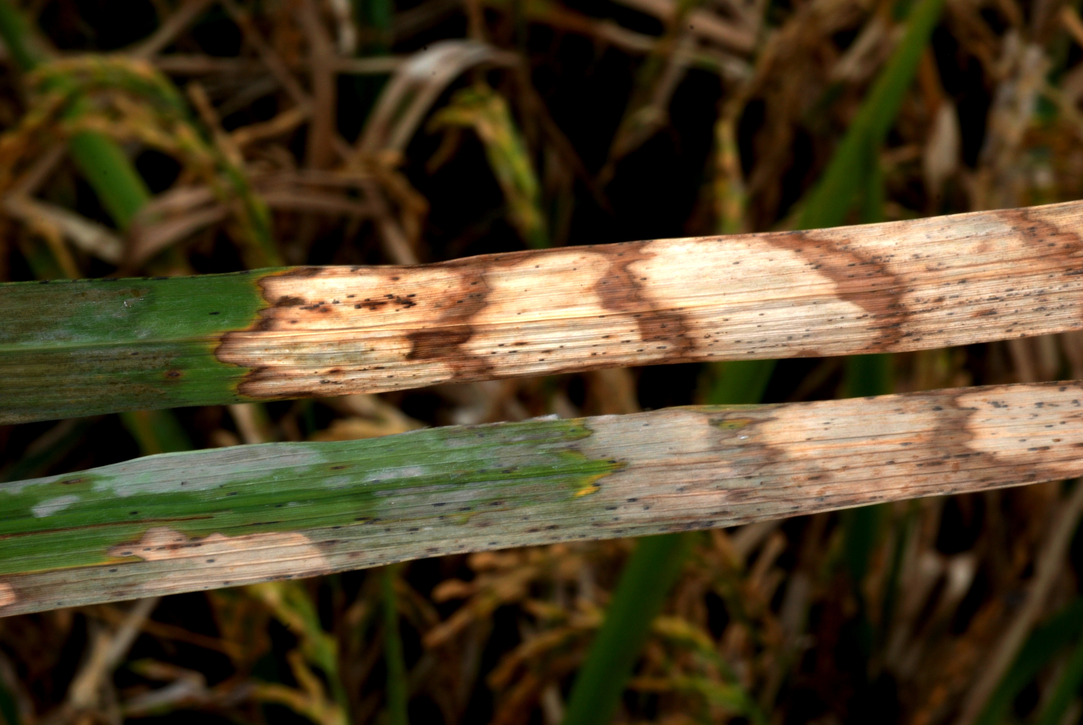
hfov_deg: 22.6
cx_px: 542
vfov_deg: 15.2
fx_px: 2711
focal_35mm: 90
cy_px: 362
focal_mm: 60
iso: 400
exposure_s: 1/60
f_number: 36
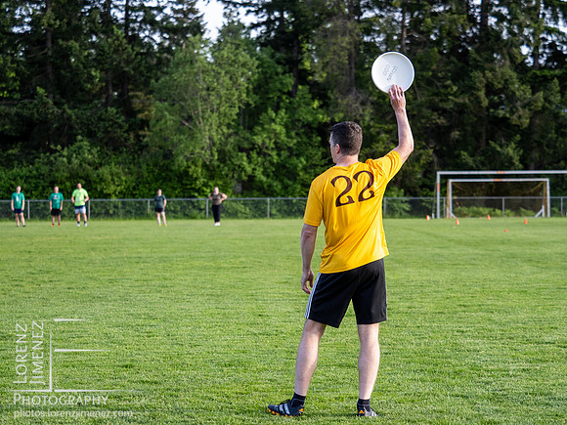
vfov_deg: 13.5
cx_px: 284
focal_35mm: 110
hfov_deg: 17.9
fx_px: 1802
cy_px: 212
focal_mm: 55
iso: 400
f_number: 2.8
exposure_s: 1/1000
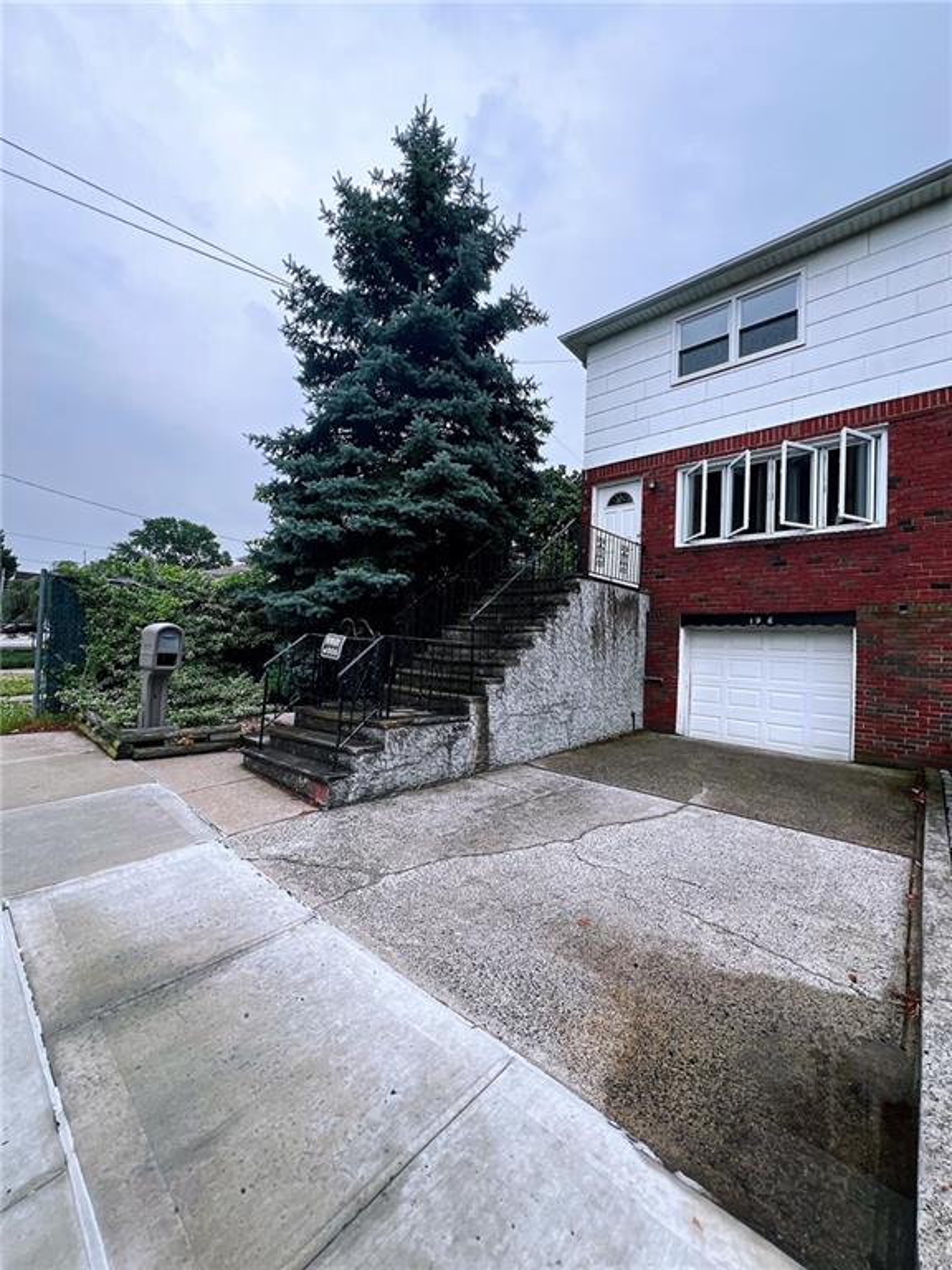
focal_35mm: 13
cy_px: 635
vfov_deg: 106.2
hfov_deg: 89.9
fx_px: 477
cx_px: 476
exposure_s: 1/396
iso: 32
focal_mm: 1.57
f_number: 1.8
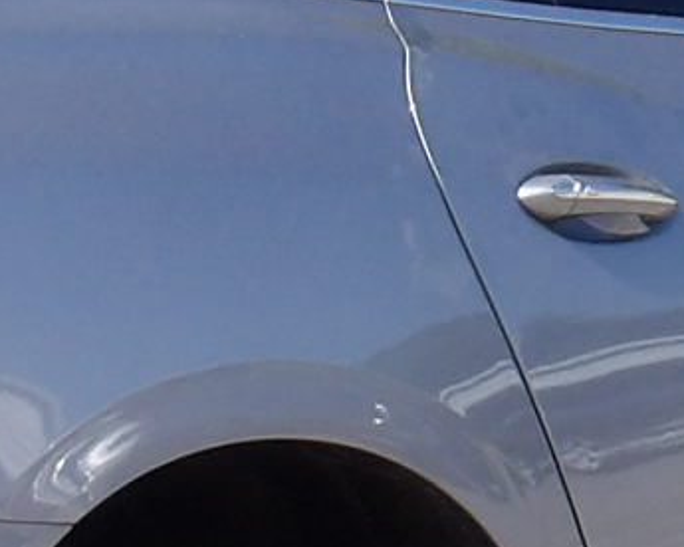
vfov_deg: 1.2
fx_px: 25082
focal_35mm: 1239
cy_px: 363
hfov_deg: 1.6
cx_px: 424
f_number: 4.4
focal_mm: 30.2
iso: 100
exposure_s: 1/288
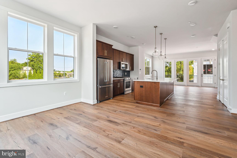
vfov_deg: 73.7
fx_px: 105
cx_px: 118
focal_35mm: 16
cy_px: 79
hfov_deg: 96.7
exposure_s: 1/15
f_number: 9
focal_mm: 16
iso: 200
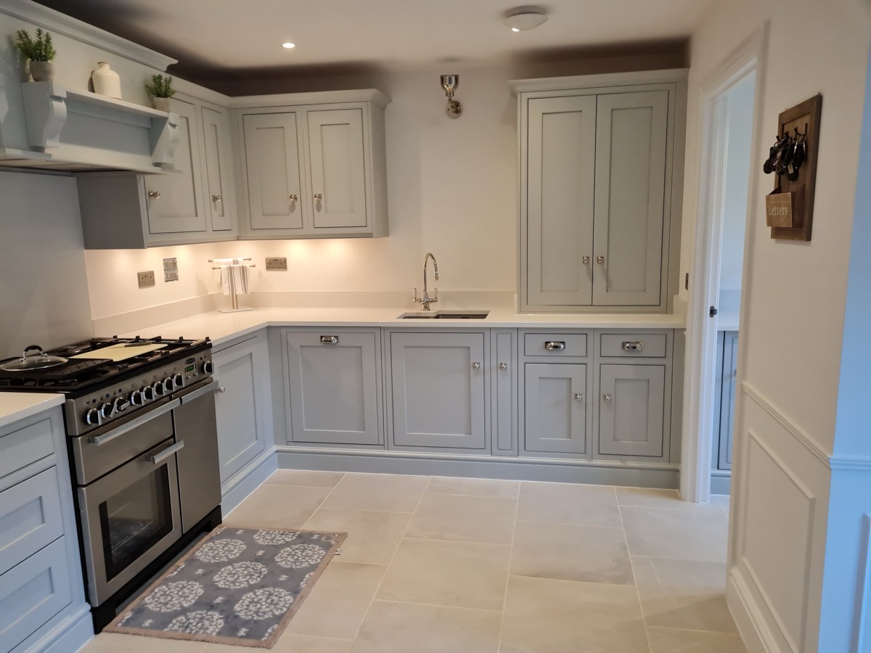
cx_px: 436
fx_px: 654
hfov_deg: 67.3
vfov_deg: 53.1
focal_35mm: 26
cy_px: 326
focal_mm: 5.4
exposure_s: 1/100
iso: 160
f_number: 1.8
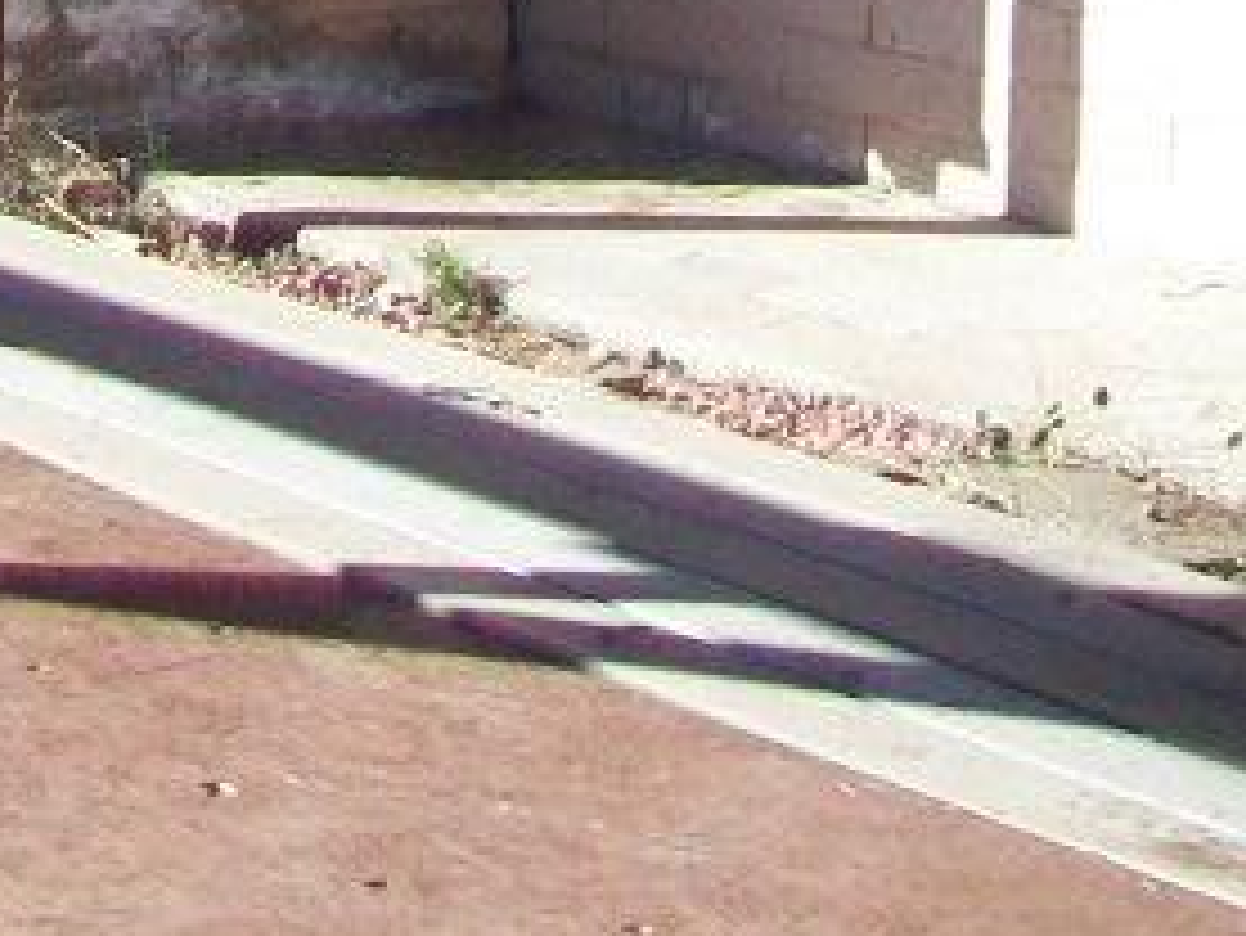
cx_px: -117
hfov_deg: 12.4
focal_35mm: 157
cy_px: -392
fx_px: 5654
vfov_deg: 9.2
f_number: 2.7
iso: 64
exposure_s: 1/640
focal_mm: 6.1
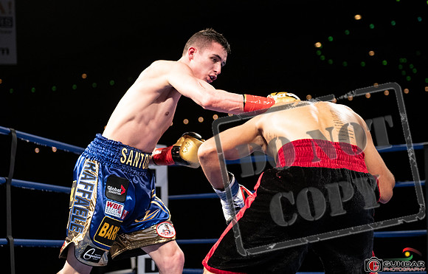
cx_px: 182
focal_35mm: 73
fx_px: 851
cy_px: 111
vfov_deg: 18.3
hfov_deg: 28.2
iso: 2000
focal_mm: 62
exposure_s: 1/1000
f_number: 2.8
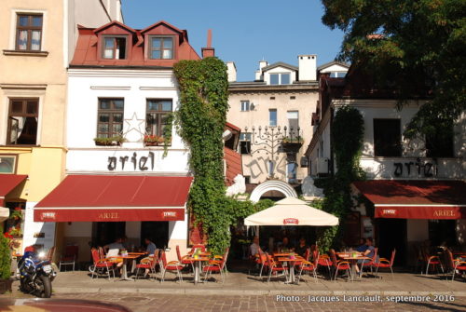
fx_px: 486
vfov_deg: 35.6
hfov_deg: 51.2
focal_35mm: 38
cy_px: 156
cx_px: 233
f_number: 8
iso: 100
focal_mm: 25
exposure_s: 1/250
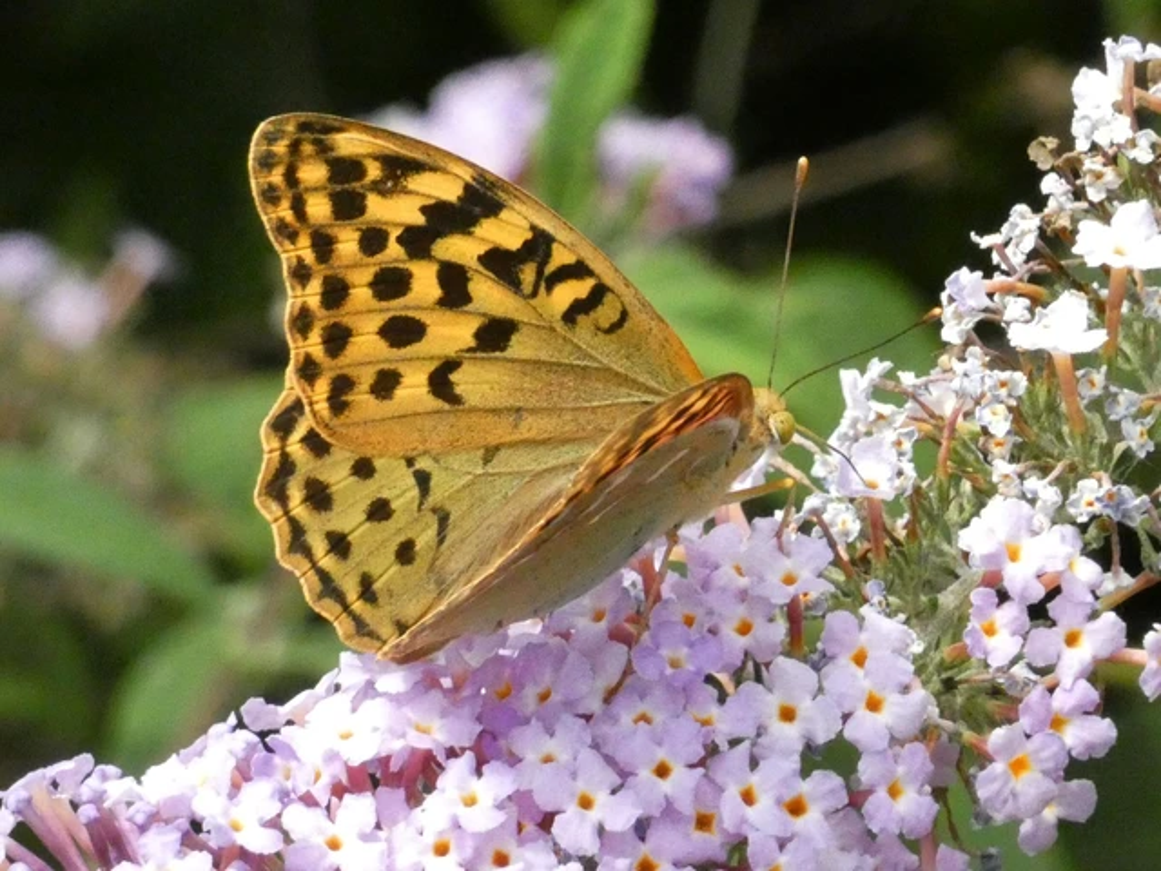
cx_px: 580
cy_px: 436
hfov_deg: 6.2
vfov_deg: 4.7
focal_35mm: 319
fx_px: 10699
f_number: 5.6
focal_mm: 57.2
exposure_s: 1/1300
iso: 2000
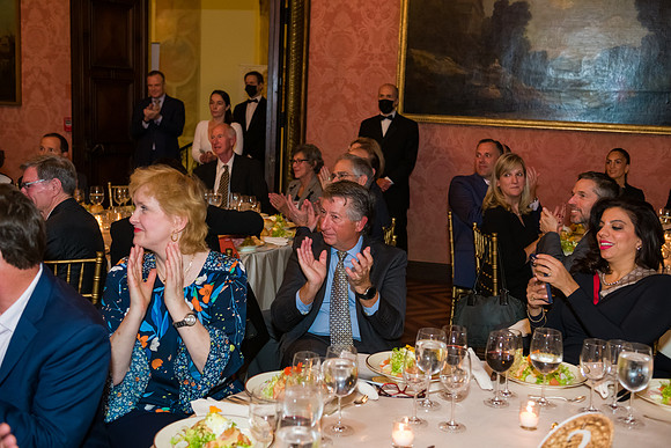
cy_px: 224
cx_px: 336
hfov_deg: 46.4
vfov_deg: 31.9
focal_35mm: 42
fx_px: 783
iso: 3200
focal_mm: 42
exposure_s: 1/100
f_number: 4
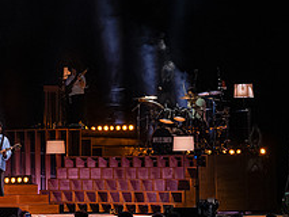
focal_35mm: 163
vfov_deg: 9.1
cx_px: -8
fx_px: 1362
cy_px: 147
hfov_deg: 12.0
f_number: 4
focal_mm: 62
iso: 6400
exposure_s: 1/320
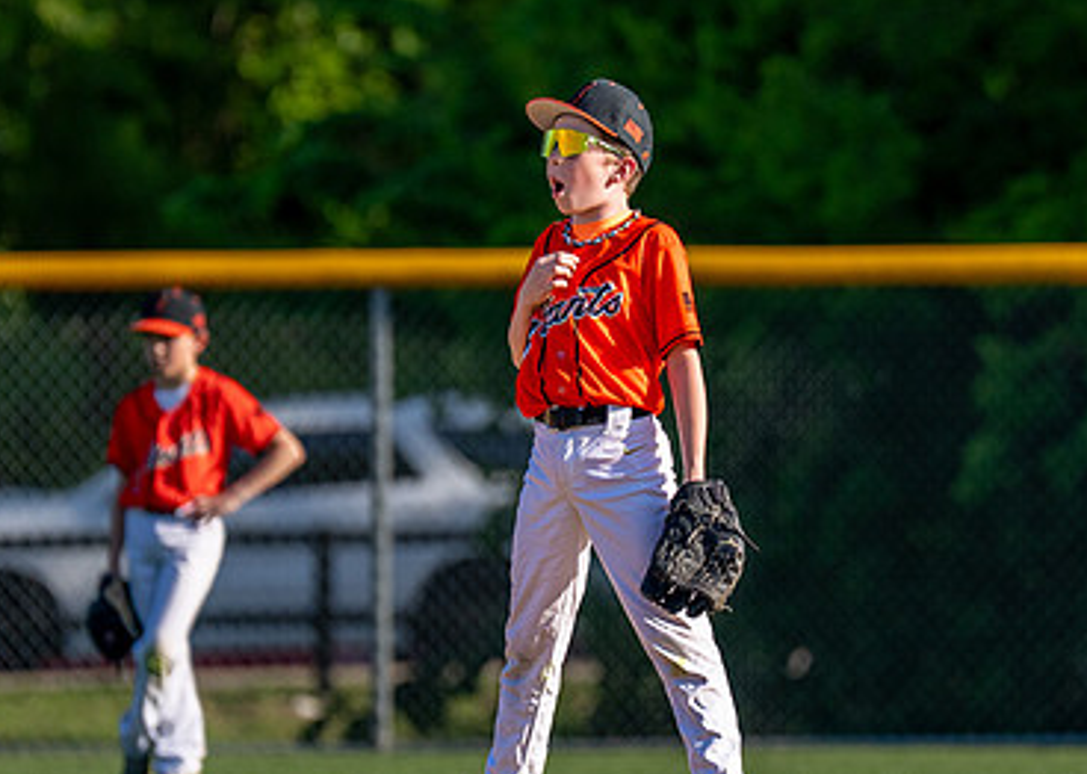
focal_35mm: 605
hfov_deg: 3.3
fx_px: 18657
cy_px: 407
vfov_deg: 2.4
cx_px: 643
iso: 160
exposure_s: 1/3200
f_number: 2.8
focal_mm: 200
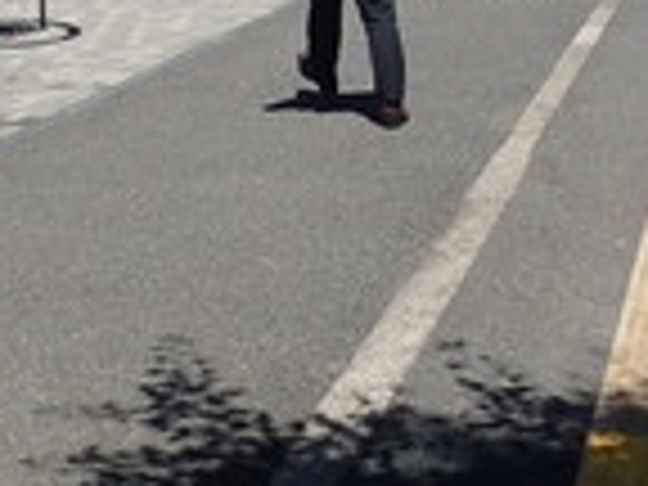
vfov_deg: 17.3
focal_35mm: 78
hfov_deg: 23.0
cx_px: -122
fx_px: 1460
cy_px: -202
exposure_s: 1/320
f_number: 8
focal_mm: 4.5
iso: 200
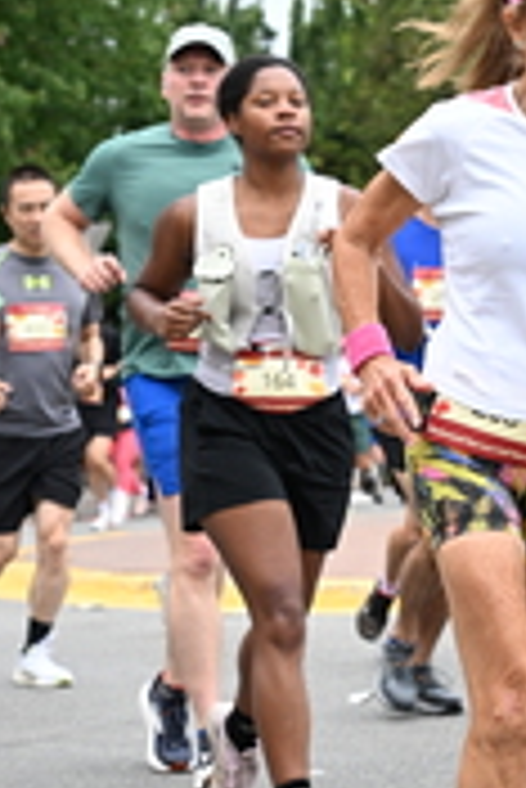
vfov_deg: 13.3
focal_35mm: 154
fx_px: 3368
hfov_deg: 8.9
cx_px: 483
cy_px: 378
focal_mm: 49
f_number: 4
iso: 1600
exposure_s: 1/800
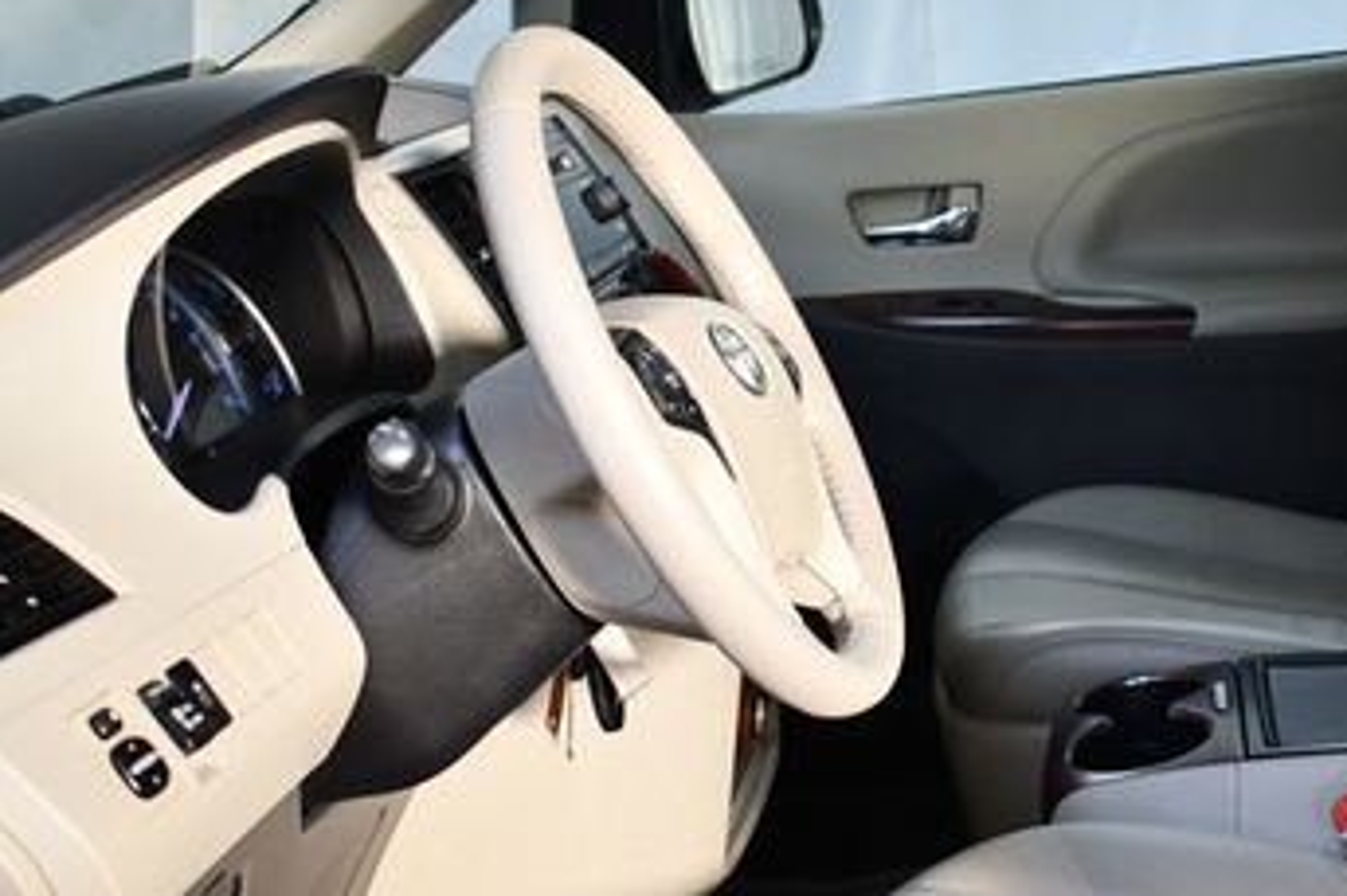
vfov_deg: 20.2
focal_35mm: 67
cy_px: 606
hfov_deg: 29.6
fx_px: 2506
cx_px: 999
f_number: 3.5
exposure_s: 1/200
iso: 800
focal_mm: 18
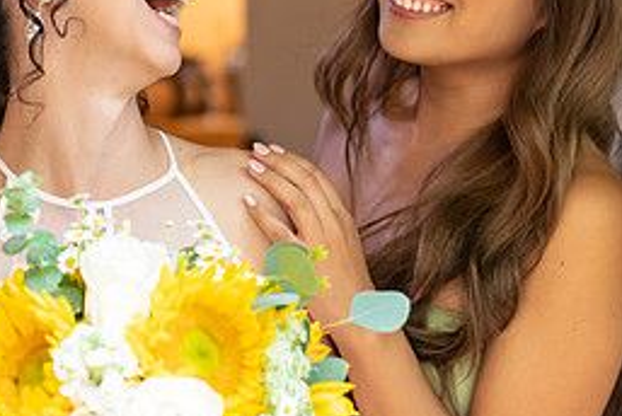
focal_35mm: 124
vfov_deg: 11.1
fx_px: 2145
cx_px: 126
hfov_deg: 16.4
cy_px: 166
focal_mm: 55
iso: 320
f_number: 2.5
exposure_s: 1/160
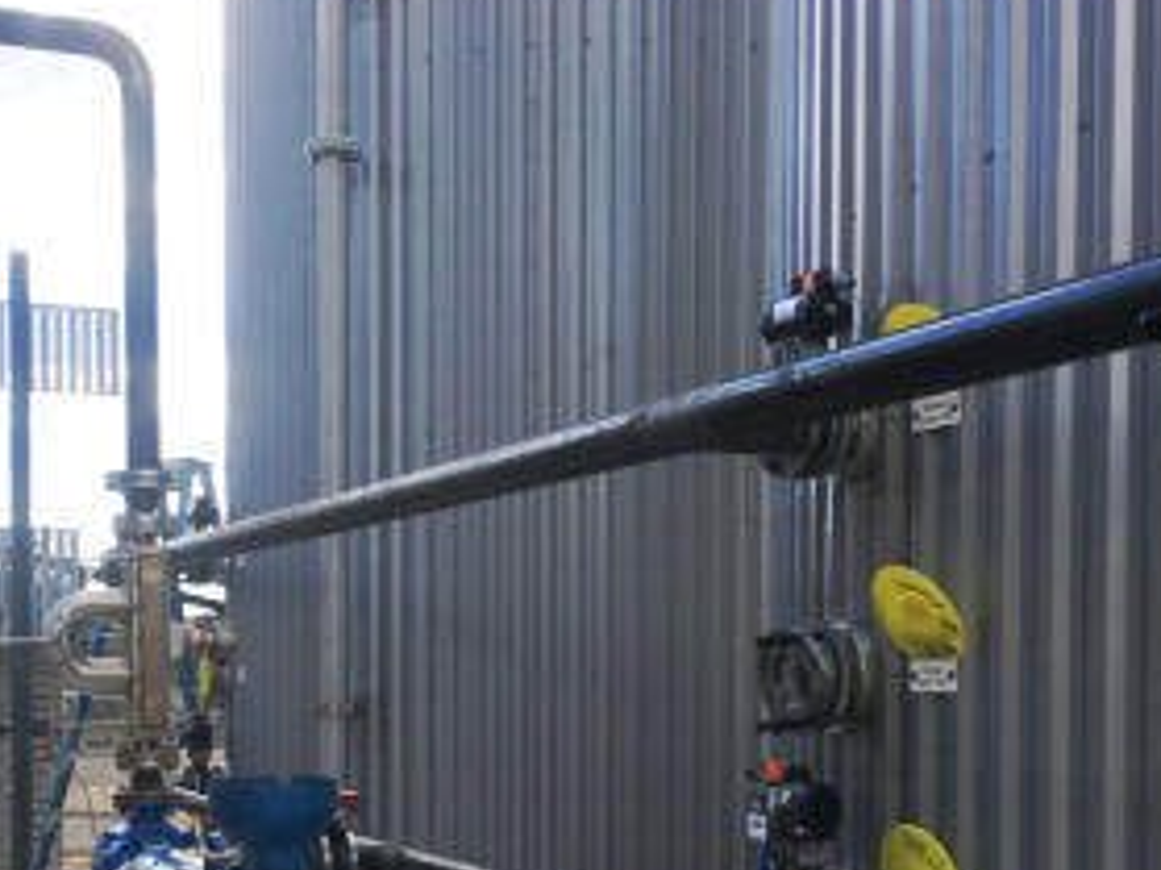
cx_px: 466
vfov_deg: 27.4
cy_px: 718
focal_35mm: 52
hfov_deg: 36.7
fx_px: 1743
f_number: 2.2
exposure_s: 1/493
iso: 25
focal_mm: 4.15
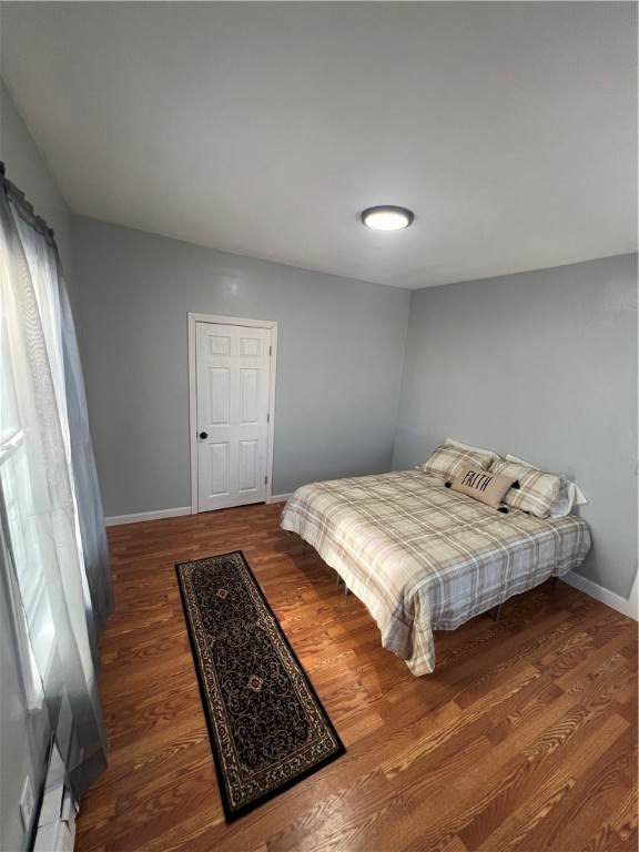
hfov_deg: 89.9
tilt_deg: -12.1
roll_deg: -3.7
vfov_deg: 106.2
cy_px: 426
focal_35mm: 13
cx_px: 320
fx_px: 320
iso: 200
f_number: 1.8
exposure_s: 1/120
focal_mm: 1.57
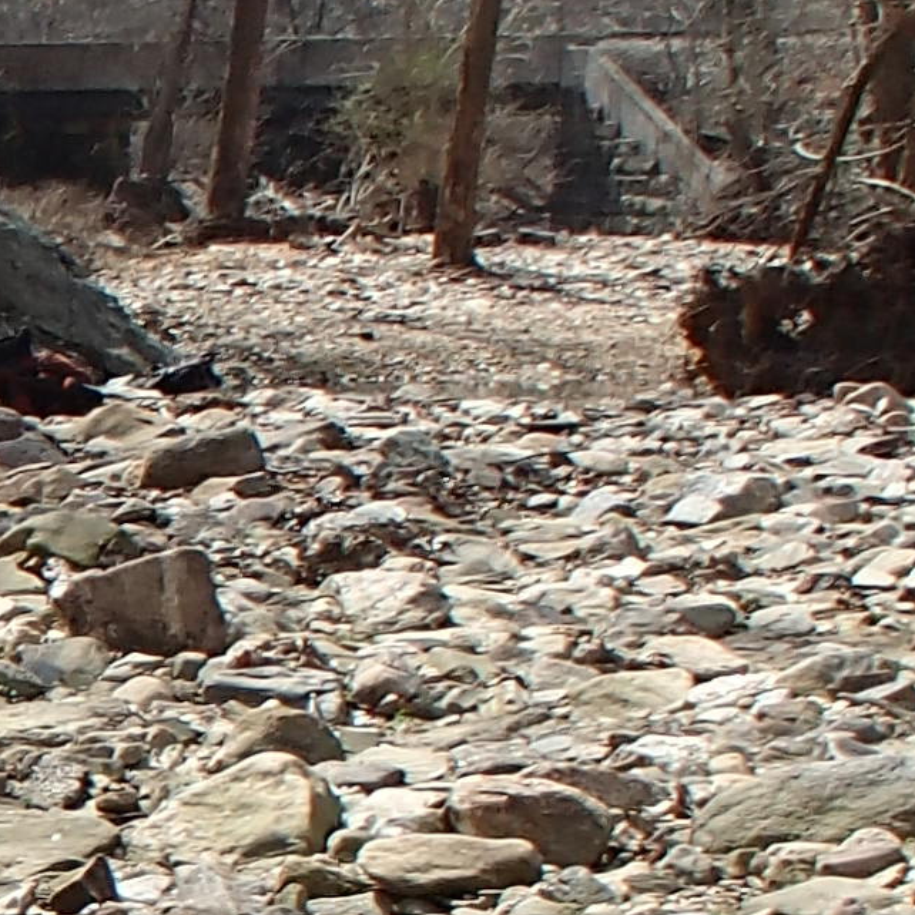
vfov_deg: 11.3
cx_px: -577
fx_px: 4576
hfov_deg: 10.9
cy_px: 896
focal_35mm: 153
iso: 100
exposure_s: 1/400
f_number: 3.9
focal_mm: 5
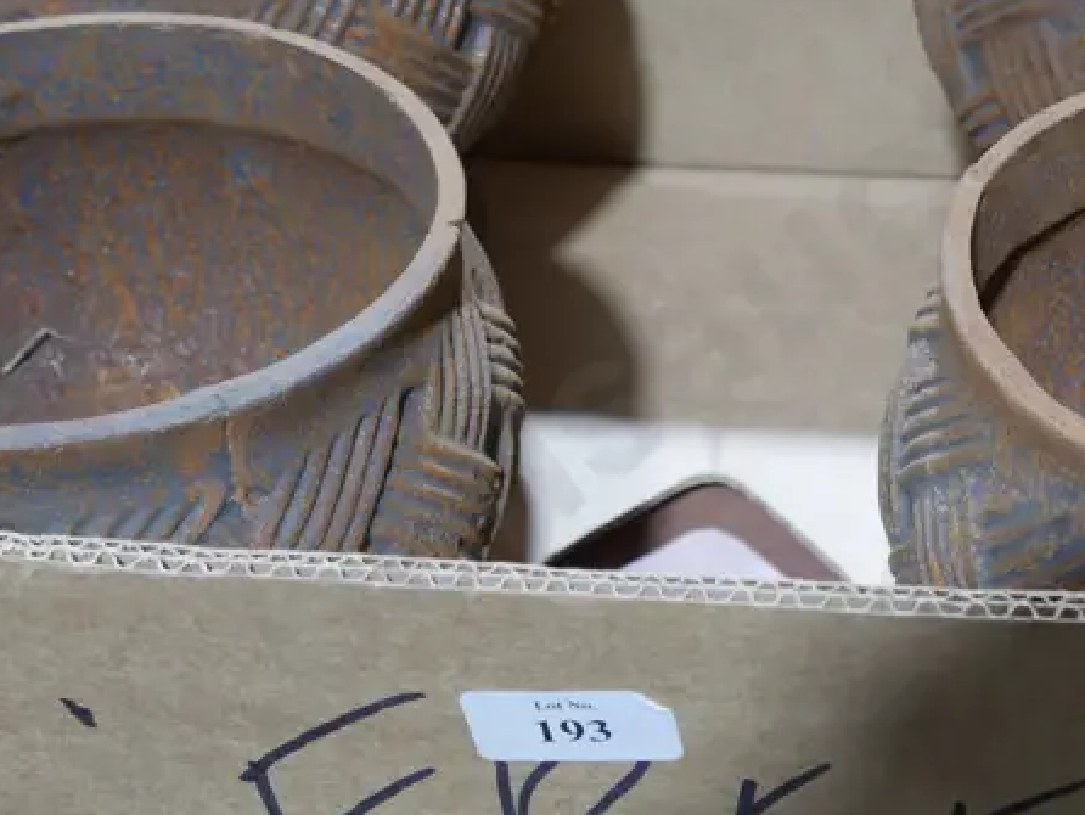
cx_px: 813
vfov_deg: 18.9
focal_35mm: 78
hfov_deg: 24.7
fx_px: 2446
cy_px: 262
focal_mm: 17
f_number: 4
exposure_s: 1/60
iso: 400
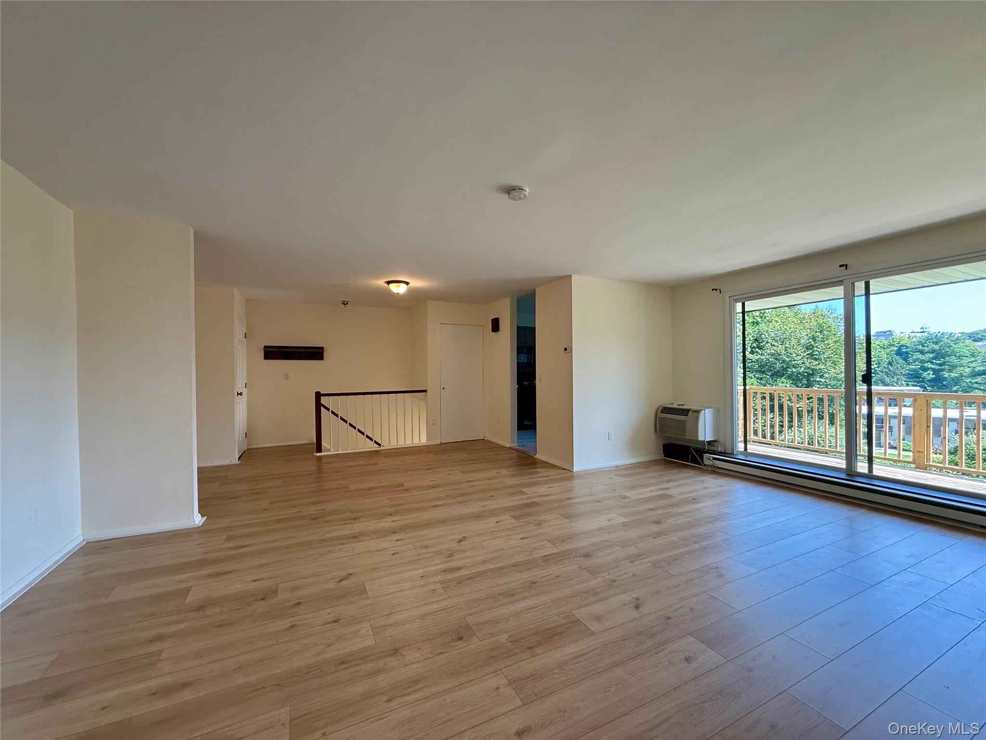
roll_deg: +0.7
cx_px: 493
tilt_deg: +0.7
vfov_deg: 85.7
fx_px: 399
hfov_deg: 102.1
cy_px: 370
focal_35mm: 14
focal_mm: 2.22
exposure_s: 1/120
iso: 160
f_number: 2.2
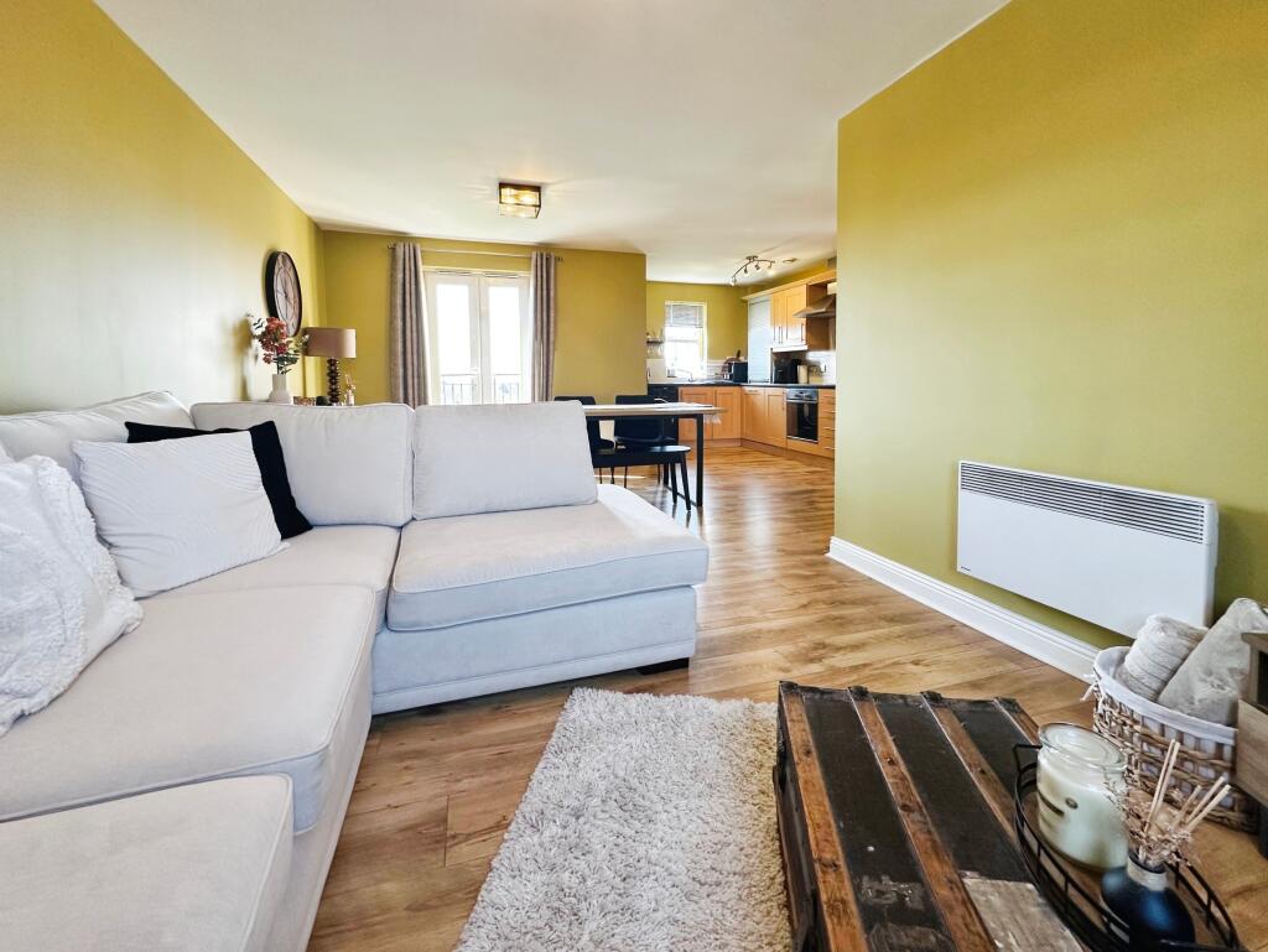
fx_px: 513
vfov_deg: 85.7
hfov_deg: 102.0
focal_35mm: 14
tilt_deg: -6.9
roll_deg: +0.2
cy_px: 476
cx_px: 634
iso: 160
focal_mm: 2.22
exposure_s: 1/100
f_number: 2.2
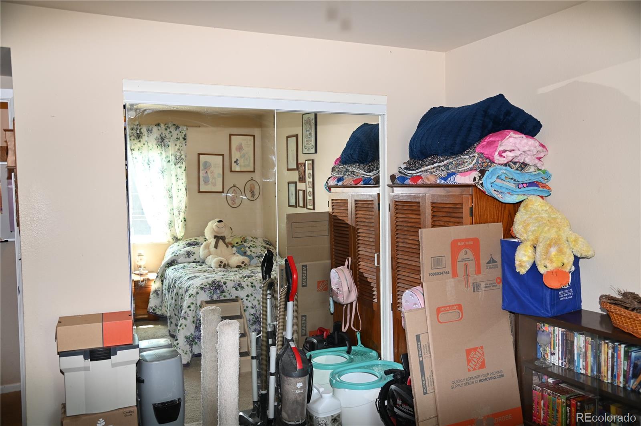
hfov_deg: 60.3
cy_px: 213
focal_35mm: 31
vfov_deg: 42.2
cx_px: 320
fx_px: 551
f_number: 4
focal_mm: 31
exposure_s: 1/60
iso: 400
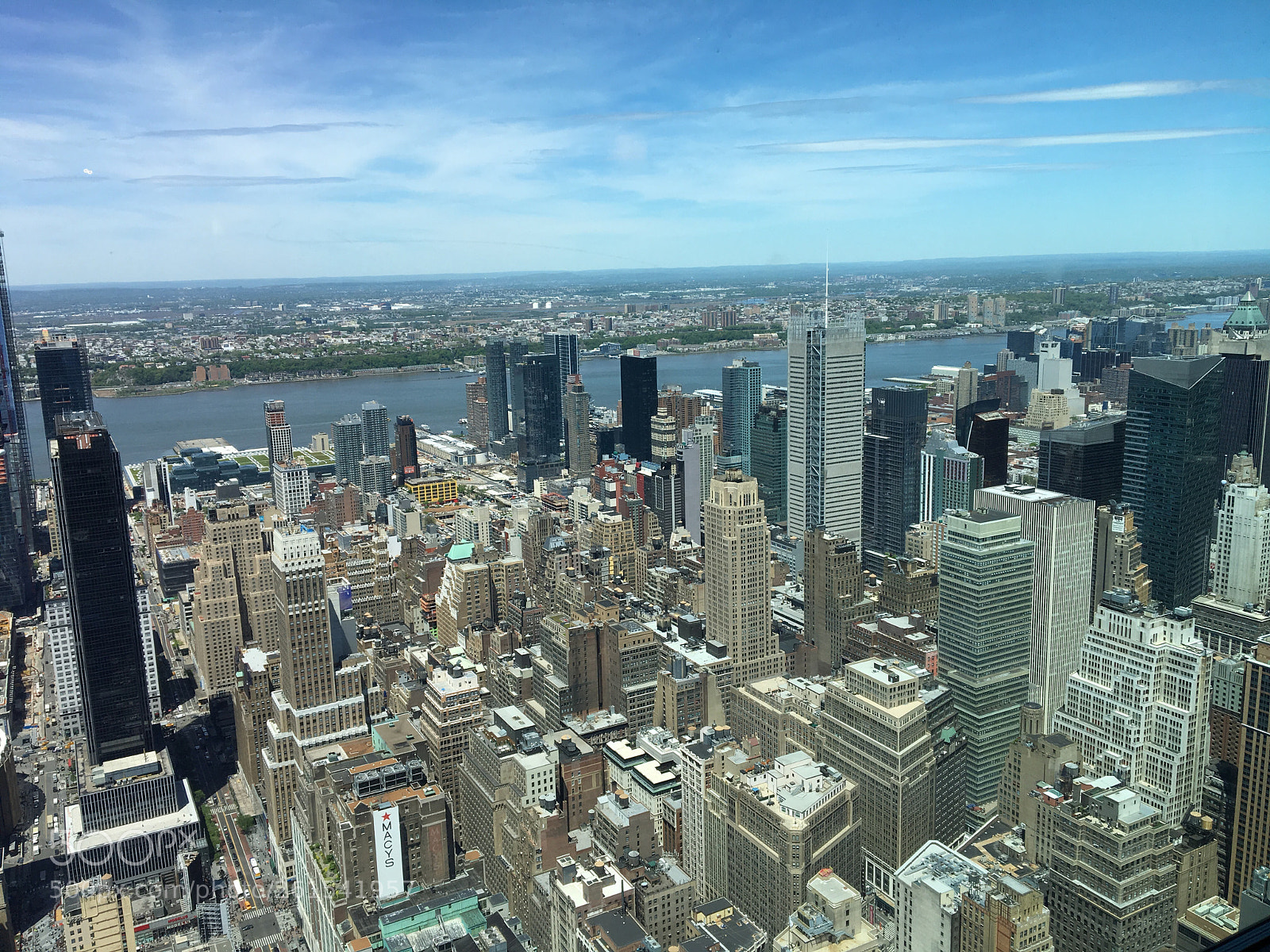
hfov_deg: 61.7
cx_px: 635
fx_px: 1064
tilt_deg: -11.1
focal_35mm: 29
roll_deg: +1.6
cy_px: 476
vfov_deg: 48.2
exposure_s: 1/1282
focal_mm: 4.15
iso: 25
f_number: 2.2
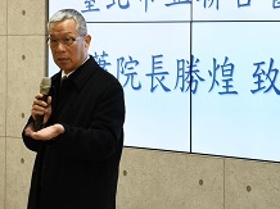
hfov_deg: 11.8
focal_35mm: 167
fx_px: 1349
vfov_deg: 8.8
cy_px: 28
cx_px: 113
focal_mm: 56
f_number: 3.8
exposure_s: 1/20
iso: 200
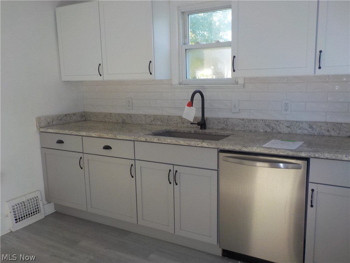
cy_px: 132
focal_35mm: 30
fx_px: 303
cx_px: 175
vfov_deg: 46.8
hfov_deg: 60.0
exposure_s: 1/80
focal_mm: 4.1
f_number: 3.3
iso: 125
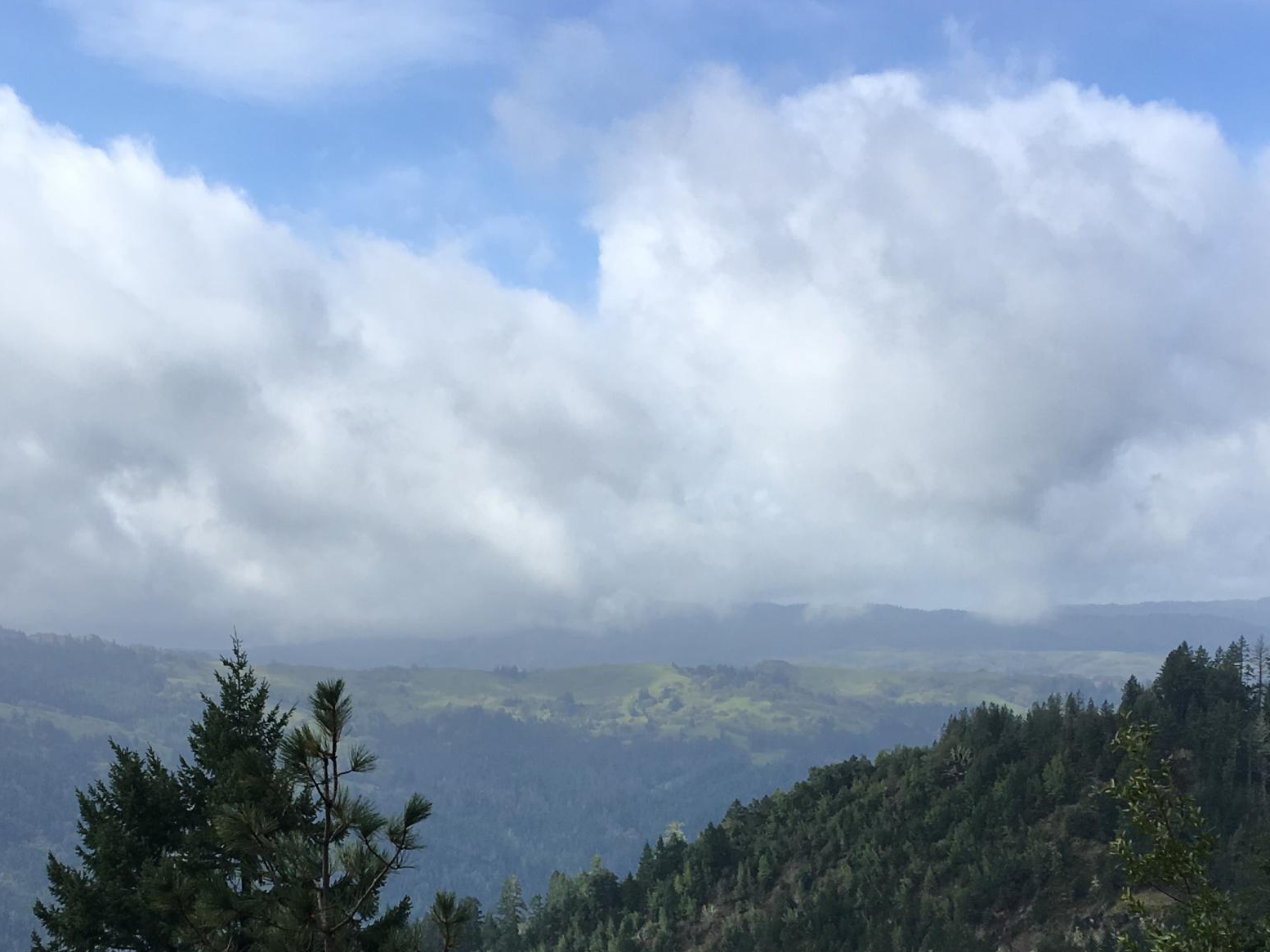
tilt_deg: -4.6
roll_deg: +0.4
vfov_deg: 25.4
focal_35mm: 56
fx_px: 2054
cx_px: 587
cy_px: 821
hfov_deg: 34.3
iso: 25
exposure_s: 1/1282
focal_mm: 4.15
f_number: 2.2
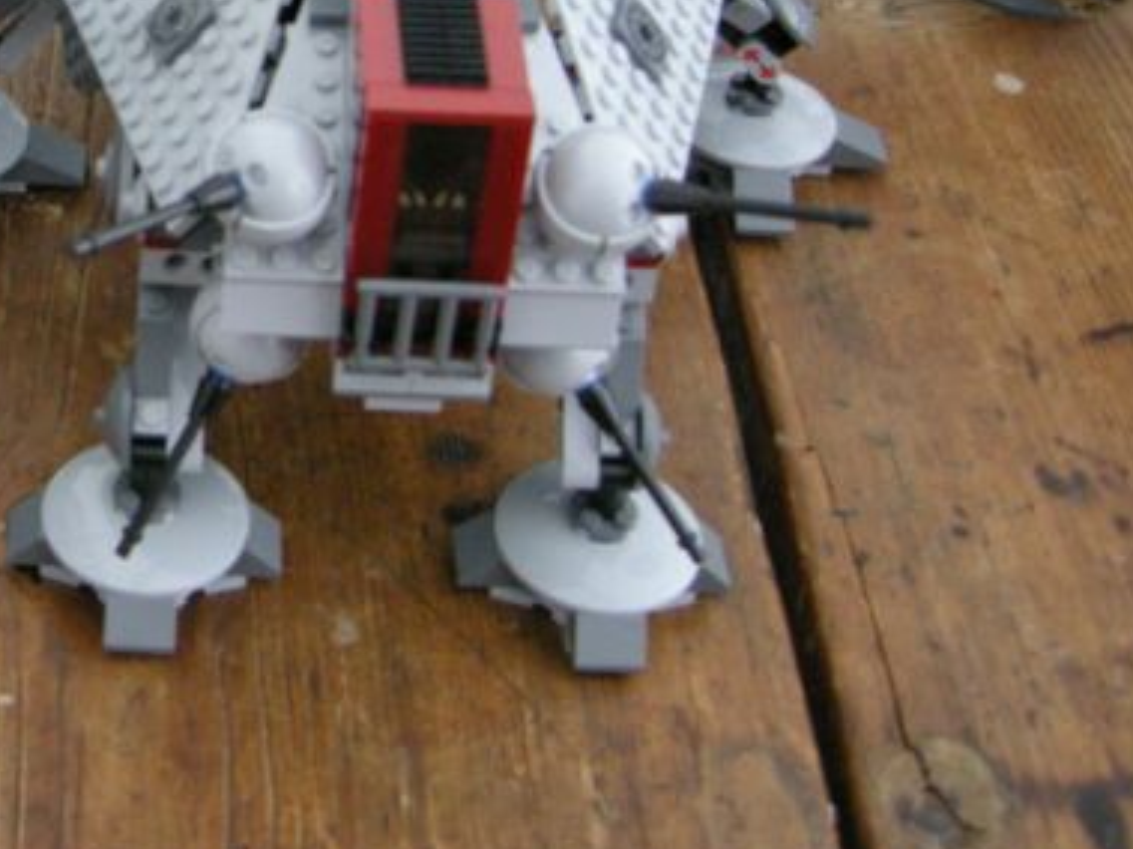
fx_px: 2487
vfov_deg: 19.0
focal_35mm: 76
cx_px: -42
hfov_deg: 24.3
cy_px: 66
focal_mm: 7.5
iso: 283
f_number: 2.7
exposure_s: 1/30
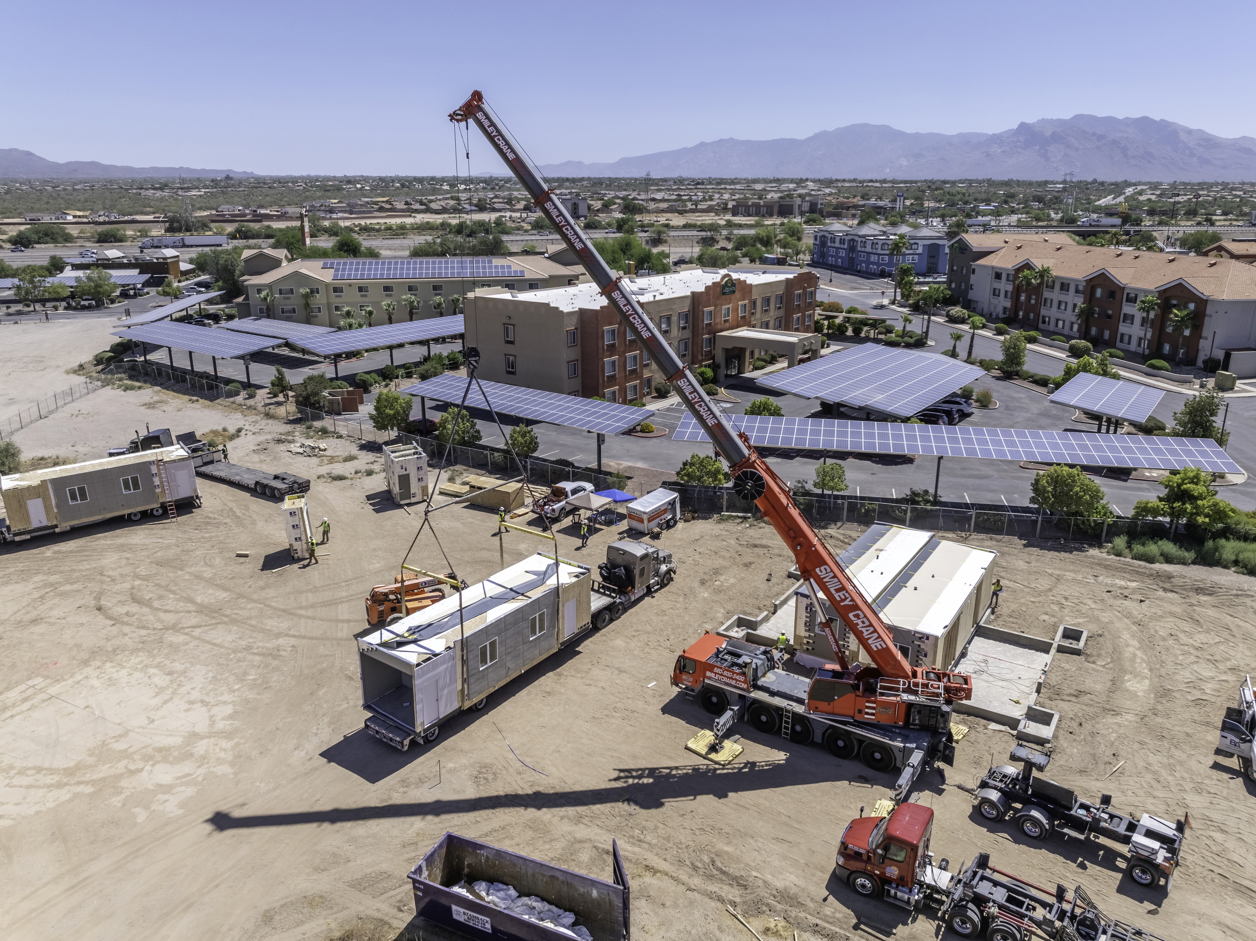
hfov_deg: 71.6
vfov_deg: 56.8
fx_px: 870
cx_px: 628
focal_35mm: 24
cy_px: 470
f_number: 5.6
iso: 100
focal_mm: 12.29
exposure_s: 1/120
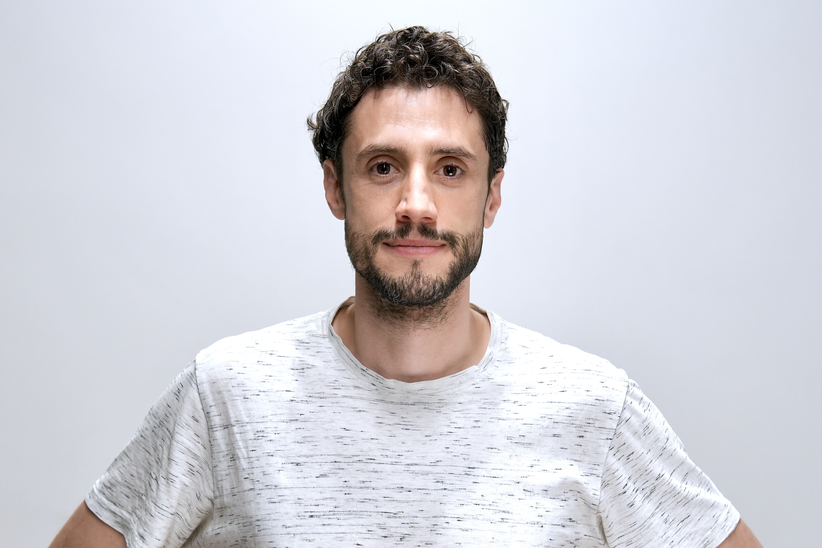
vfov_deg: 19.5
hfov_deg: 28.8
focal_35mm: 70
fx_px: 1598
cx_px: 411
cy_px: 274
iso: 800
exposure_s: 1/80
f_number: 3.2
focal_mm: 70
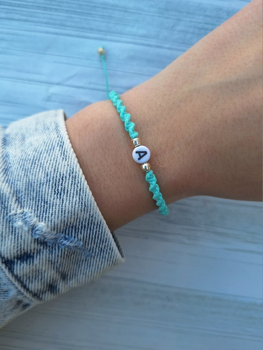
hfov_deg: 58.9
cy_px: 175
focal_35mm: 23
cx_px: 132
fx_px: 233
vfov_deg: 73.9
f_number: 1.8
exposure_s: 1/263
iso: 40
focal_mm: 5.54
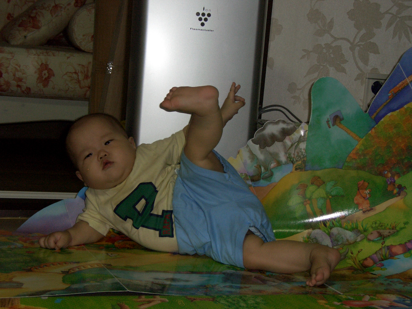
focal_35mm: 66
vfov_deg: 22.3
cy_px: 154
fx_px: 786
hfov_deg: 29.4
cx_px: 206
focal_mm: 14.2
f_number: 3.4
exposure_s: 1/60
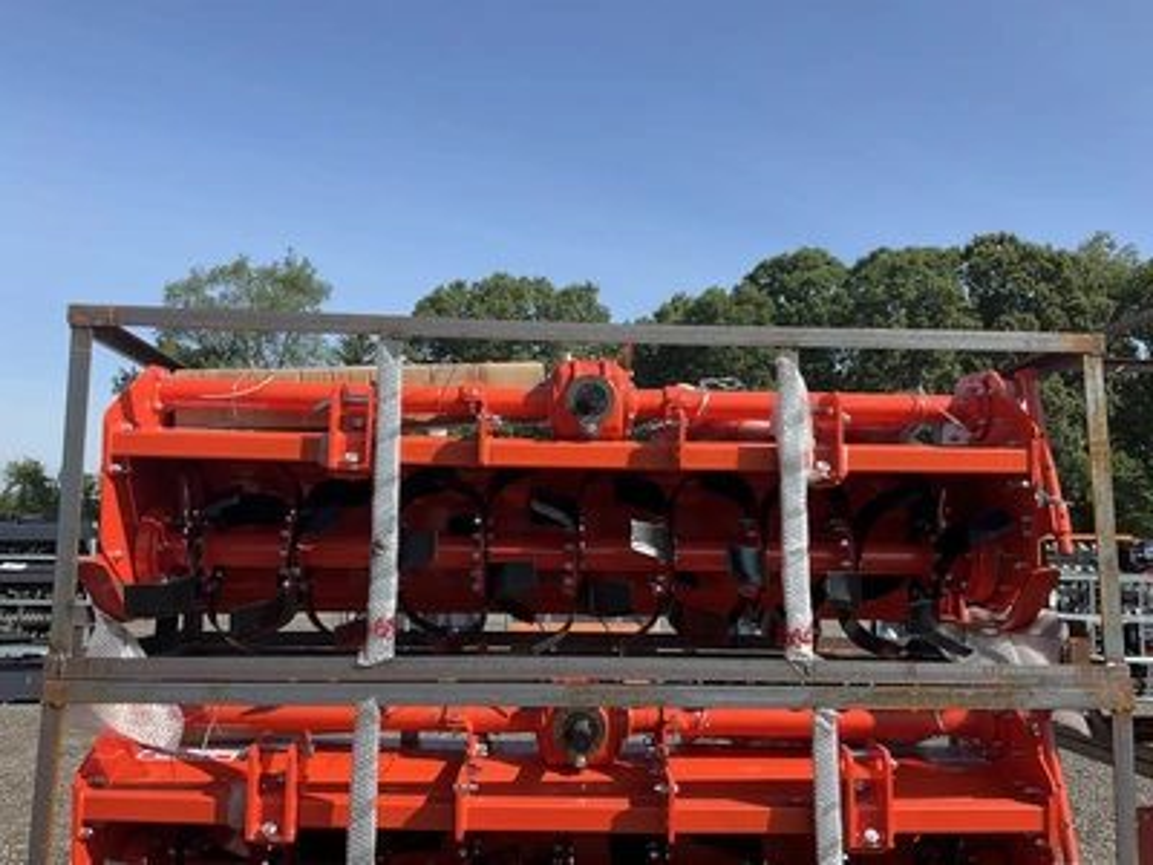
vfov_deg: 48.2
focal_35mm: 29
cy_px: 432
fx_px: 966
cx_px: 576
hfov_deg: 61.7
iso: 25
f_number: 1.8
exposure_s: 1/1121
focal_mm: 3
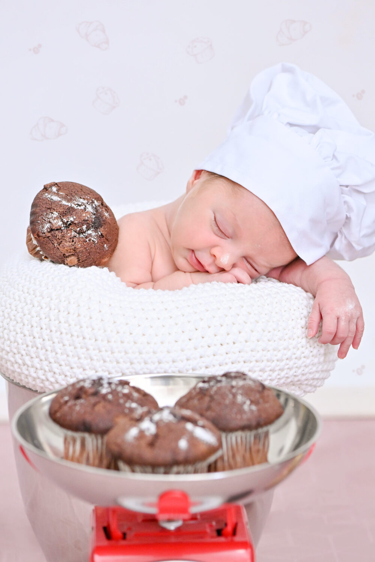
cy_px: 281
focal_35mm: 105
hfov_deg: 13.0
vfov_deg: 19.5
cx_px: 188
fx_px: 1640
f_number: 5.6
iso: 3200
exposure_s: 1/250
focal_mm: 105
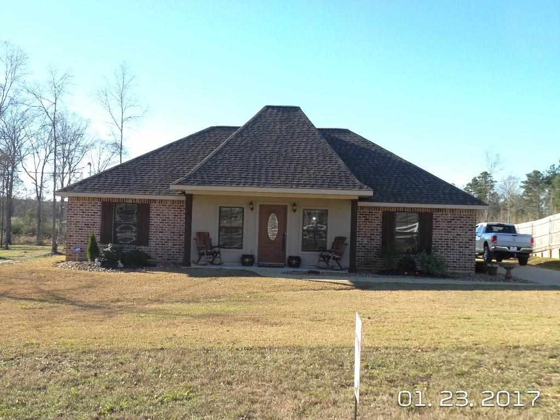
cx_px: 280
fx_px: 679
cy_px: 210
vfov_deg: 34.3
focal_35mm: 42
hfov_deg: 44.8
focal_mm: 7.5
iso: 100
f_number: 4
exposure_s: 1/500
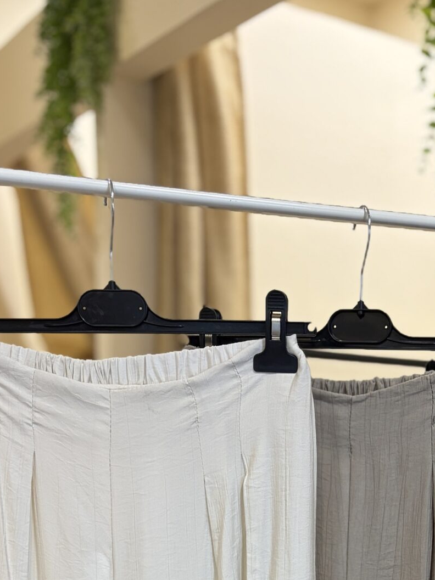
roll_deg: -2.1
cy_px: 700
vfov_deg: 27.1
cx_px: 355
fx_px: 1056
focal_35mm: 63
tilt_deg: -13.9
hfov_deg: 22.9
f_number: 1.6
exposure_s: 1/50
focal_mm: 5.96
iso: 64
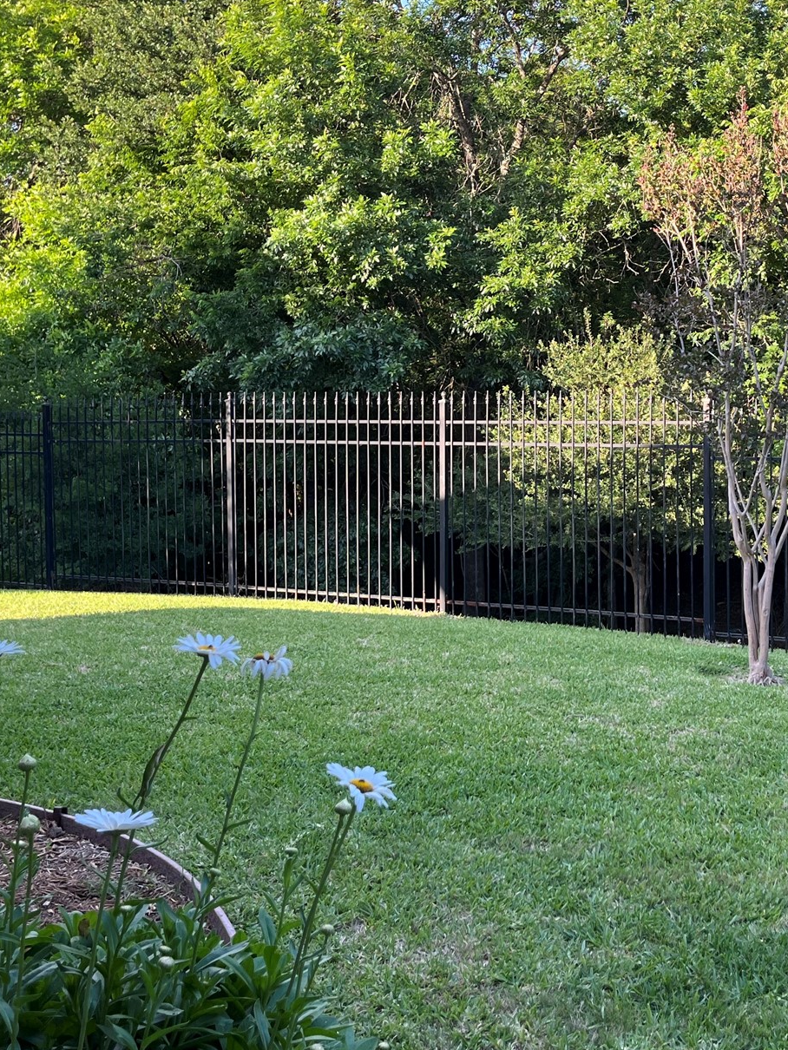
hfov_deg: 32.2
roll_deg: -0.2
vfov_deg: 42.8
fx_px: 1335
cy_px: 440
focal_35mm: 44
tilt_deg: -1.2
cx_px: 609
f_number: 1.6
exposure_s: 1/274
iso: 40
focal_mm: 5.1
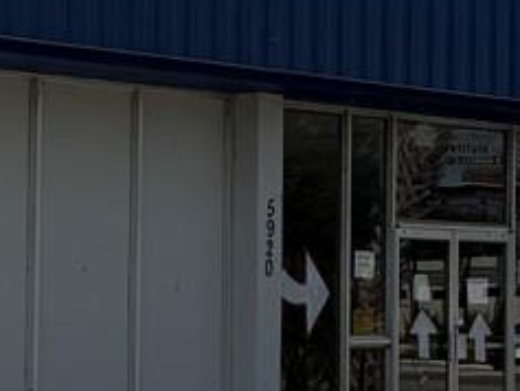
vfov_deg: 9.2
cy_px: 239
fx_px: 2435
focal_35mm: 162
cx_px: -68
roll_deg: -1.9
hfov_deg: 12.0
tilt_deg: +1.5
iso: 80
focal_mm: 6.76
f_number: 1.78
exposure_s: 1/9091
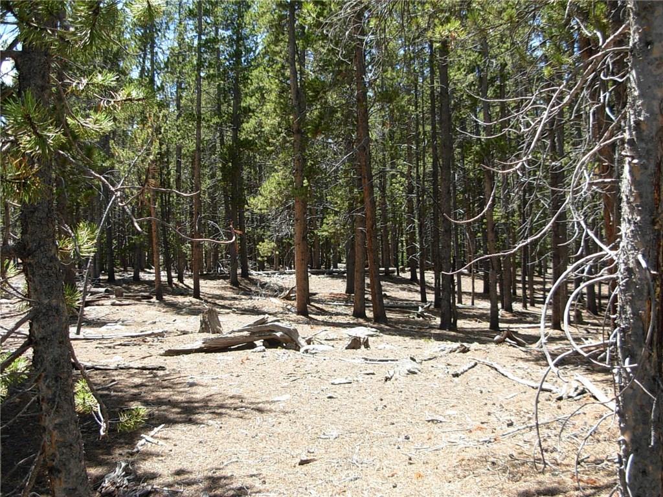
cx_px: 332
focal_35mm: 38
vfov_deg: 37.7
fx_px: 728
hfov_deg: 49.0
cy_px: 248
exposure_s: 1/287
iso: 79
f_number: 2.9
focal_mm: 6.3
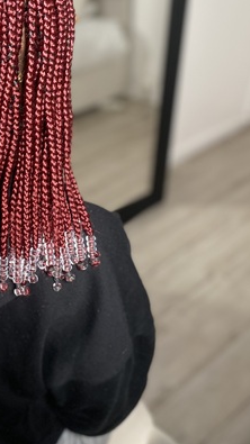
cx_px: 5
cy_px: 171
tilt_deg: -32.8
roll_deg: +0.4
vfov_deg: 47.0
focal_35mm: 43
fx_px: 507
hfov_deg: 26.3
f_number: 1.8
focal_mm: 4.25
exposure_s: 1/107
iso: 125
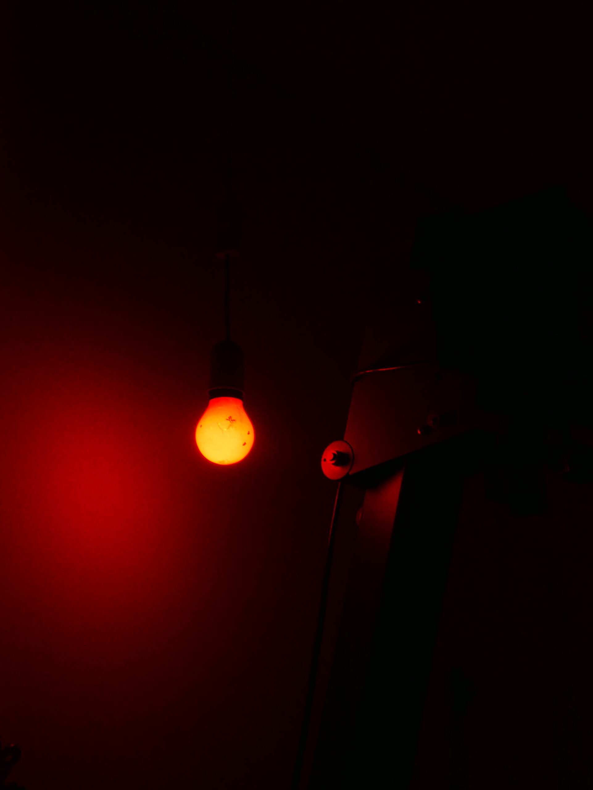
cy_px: 395
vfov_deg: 38.2
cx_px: 296
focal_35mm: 50
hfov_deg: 29.1
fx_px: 1141
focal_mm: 25
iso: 800
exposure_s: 1/13
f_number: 5.2
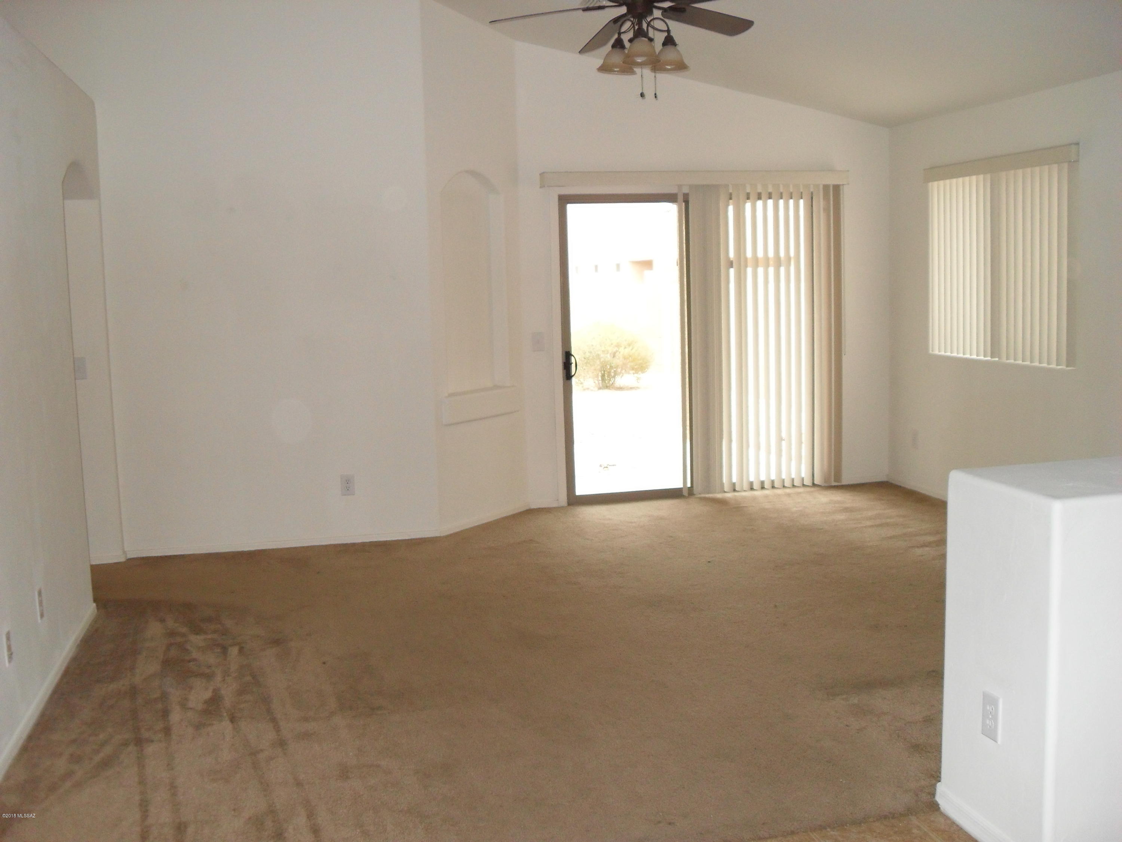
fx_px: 1134
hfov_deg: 52.6
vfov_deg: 40.7
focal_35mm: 35
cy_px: 421
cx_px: 561
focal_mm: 6.2
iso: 240
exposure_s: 1/45
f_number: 2.8
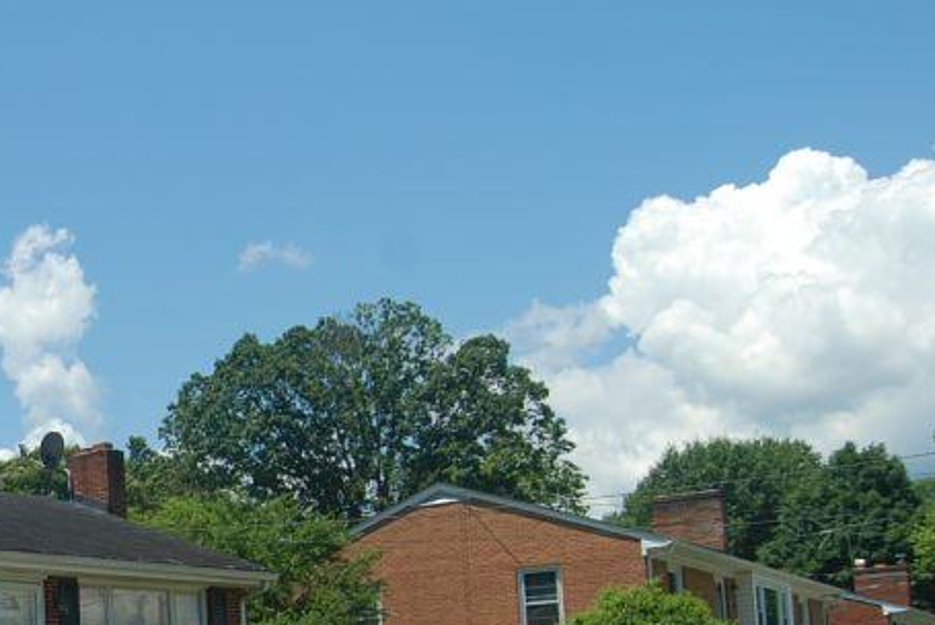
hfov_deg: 28.3
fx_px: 1666
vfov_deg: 20.7
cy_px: 599
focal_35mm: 64
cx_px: -113
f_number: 6.3
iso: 100
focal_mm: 19
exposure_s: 1/160
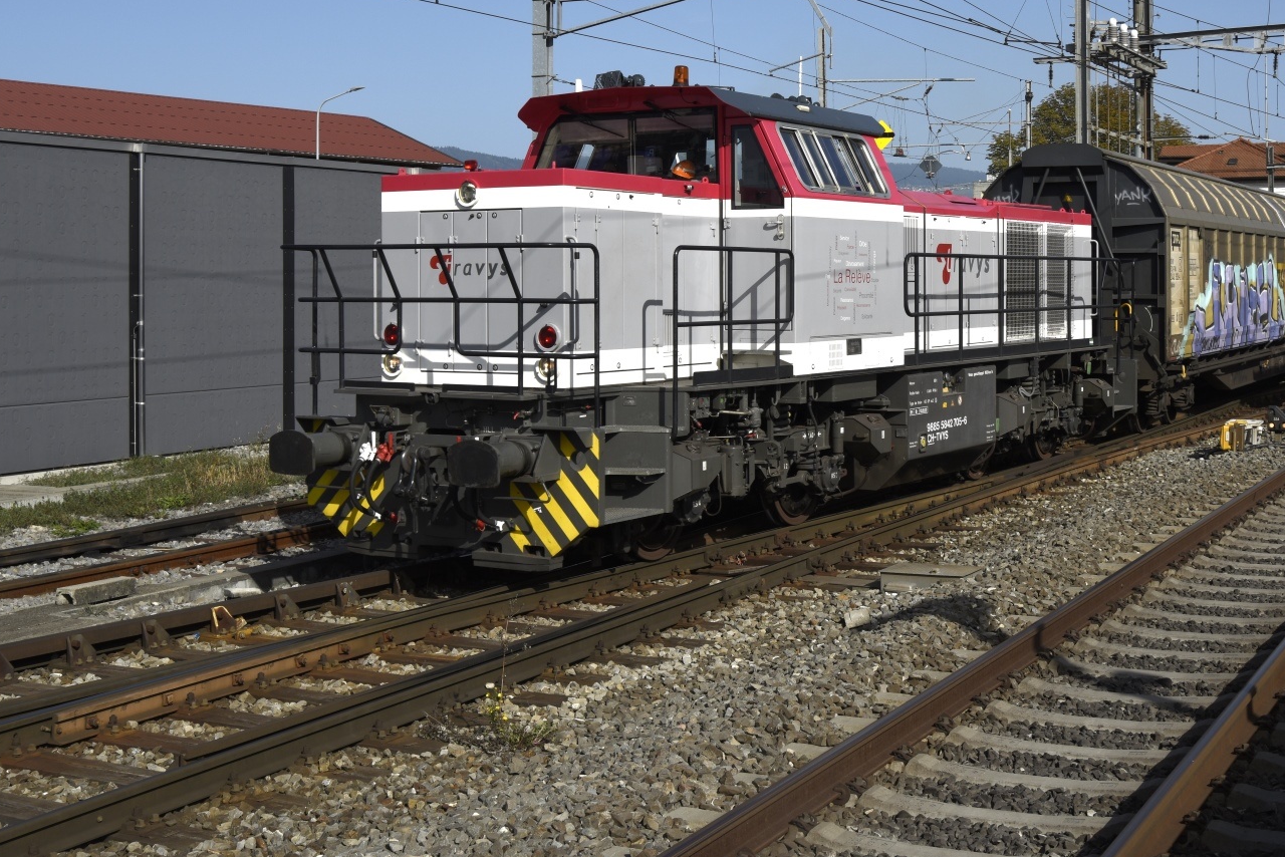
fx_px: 1821
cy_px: 245
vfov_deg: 26.3
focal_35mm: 51
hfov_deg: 38.6
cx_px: 820
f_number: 10
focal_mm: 34
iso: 100
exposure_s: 1/400
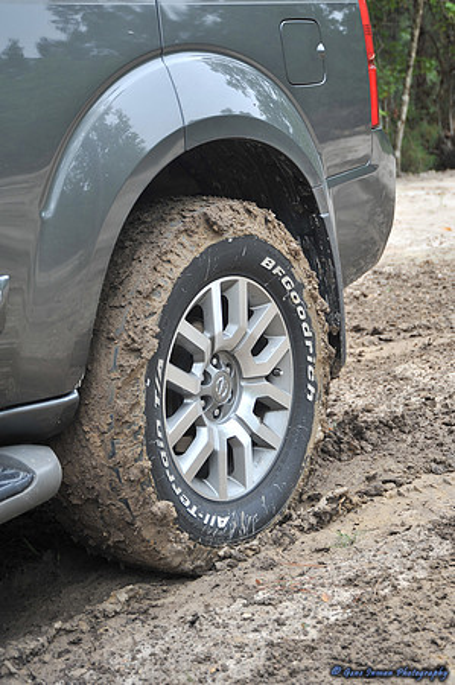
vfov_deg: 32.4
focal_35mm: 62
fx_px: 1178
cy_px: 342
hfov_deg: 21.9
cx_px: 228
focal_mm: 62
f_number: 6.3
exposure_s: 1/80
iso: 200
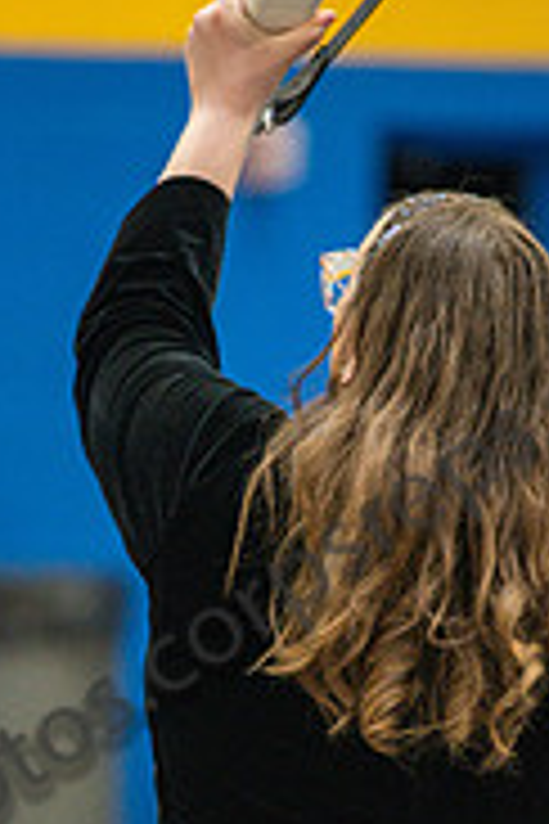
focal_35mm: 492
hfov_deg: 2.8
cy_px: 594
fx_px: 11254
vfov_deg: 4.2
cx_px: 328
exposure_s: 1/500
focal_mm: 200
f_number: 4
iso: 6400
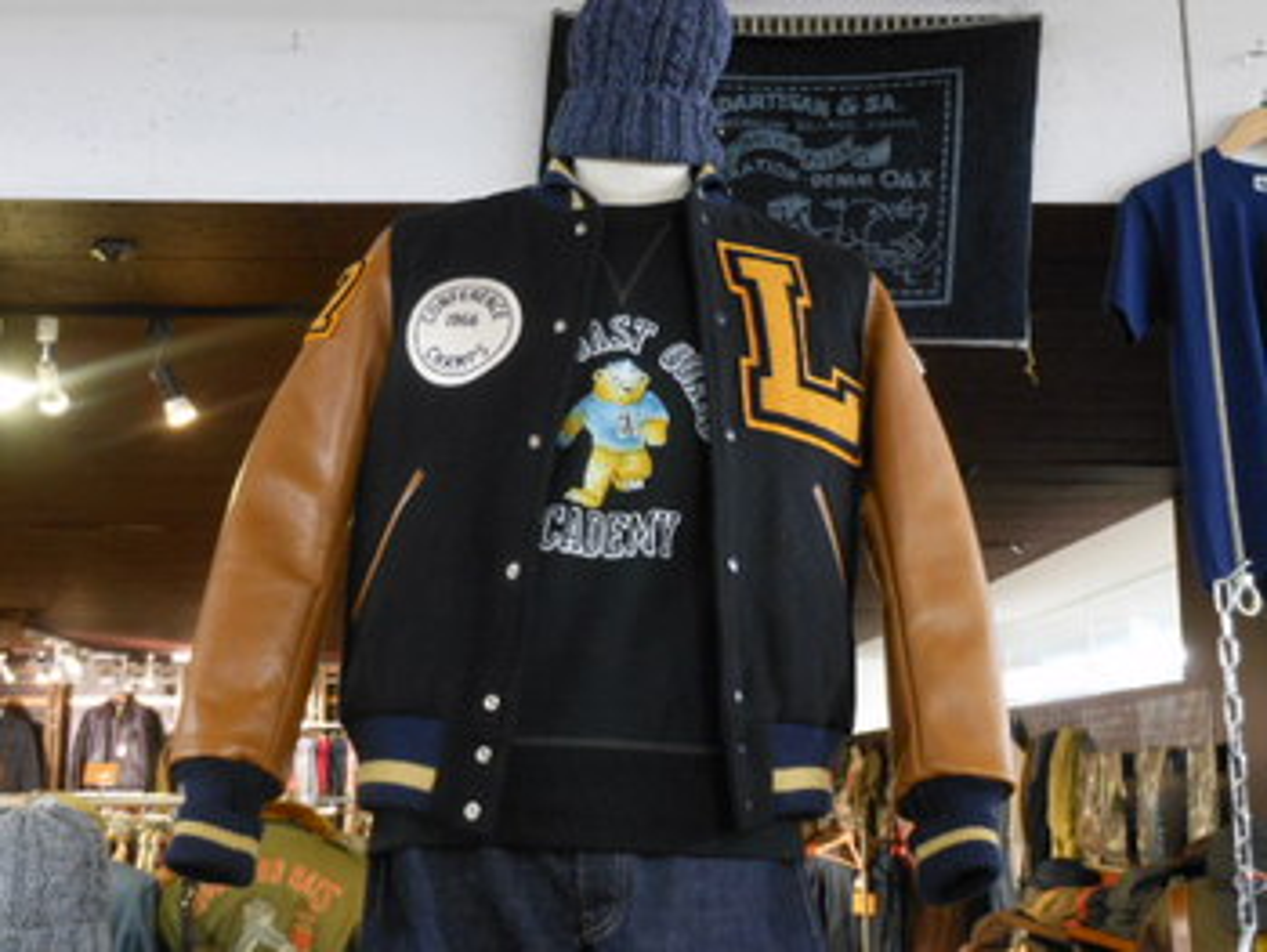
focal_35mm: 45
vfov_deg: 32.2
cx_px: 634
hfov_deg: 42.0
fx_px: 1648
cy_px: 476
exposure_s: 1/10
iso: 400
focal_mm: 8.1
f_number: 4.6
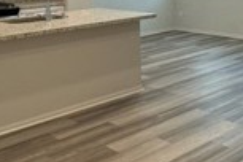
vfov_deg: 20.7
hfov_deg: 32.8
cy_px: -35
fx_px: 412
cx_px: 94
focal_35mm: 61
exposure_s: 1/120
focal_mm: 2.22
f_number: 2.2
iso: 200
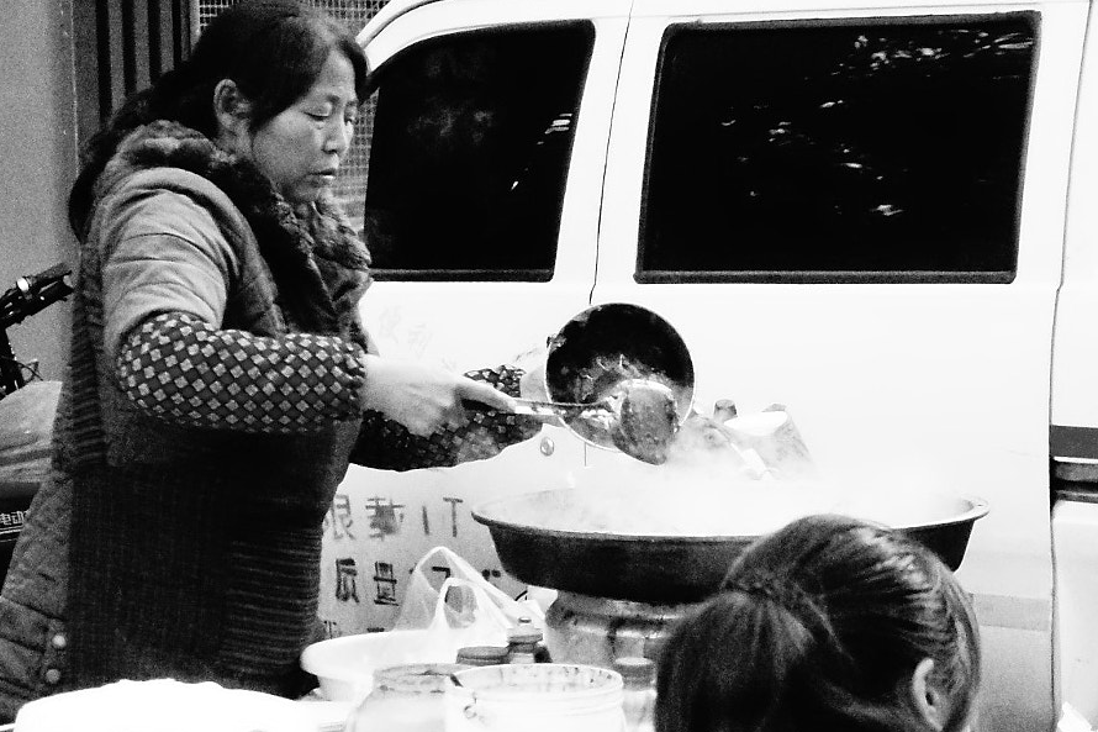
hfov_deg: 16.5
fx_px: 3781
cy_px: 448
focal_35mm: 124
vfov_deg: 11.0
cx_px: 754
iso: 6400
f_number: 2.8
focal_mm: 25.46
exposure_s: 1/160
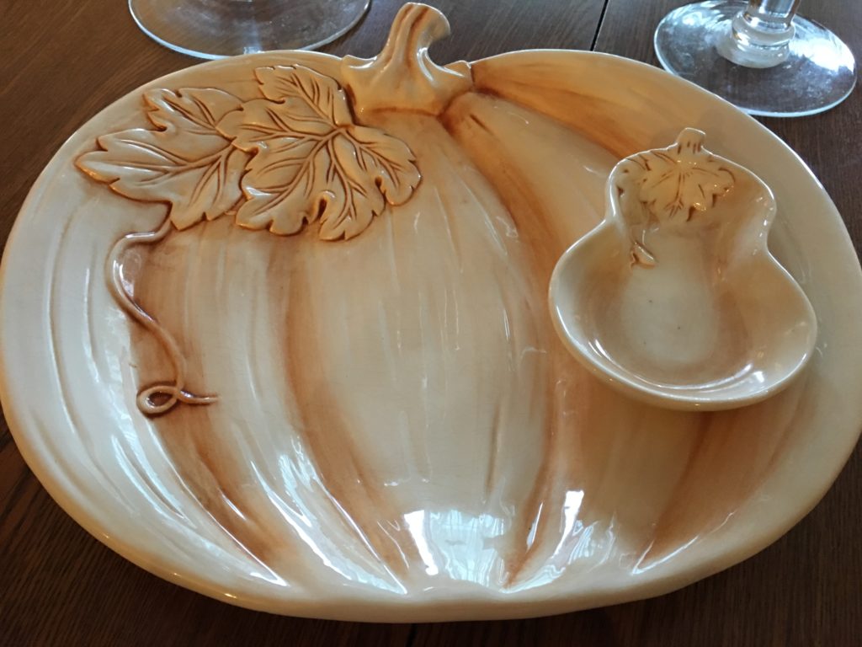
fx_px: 722
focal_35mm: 29
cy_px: 324
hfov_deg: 61.7
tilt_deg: -53.2
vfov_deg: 48.2
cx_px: 431
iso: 200
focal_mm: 4.15
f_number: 2.2
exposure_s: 1/24
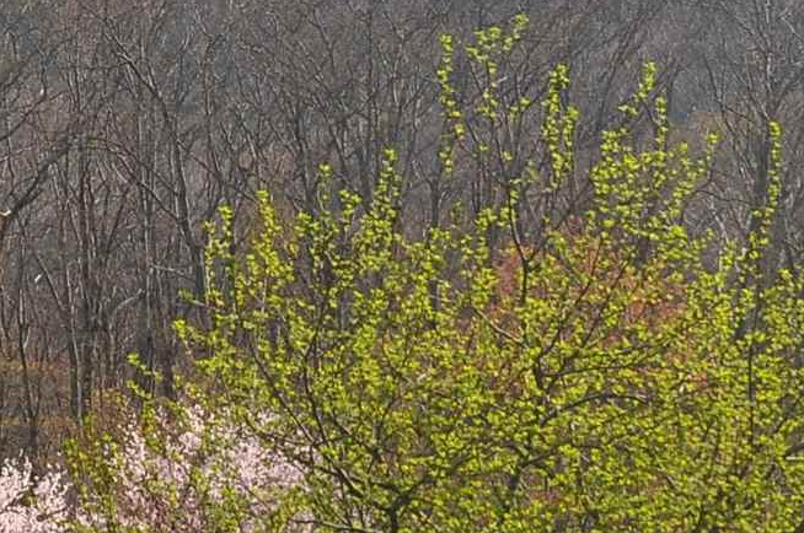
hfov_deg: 9.4
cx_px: 766
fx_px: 4869
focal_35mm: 218
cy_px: 736
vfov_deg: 6.2
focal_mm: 31
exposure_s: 1/125
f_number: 8
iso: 200
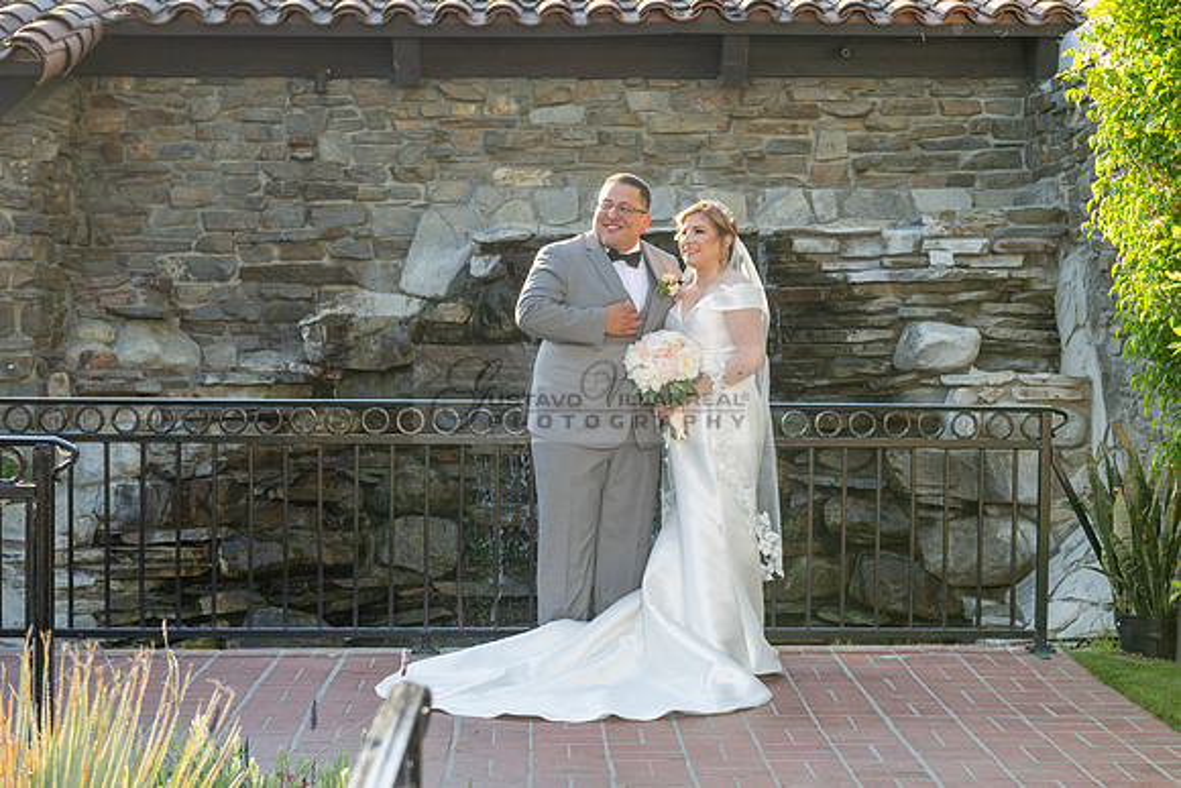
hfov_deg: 31.1
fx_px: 2119
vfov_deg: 21.0
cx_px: 693
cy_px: 463
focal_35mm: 65
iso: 100
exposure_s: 1/250
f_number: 4
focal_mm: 55
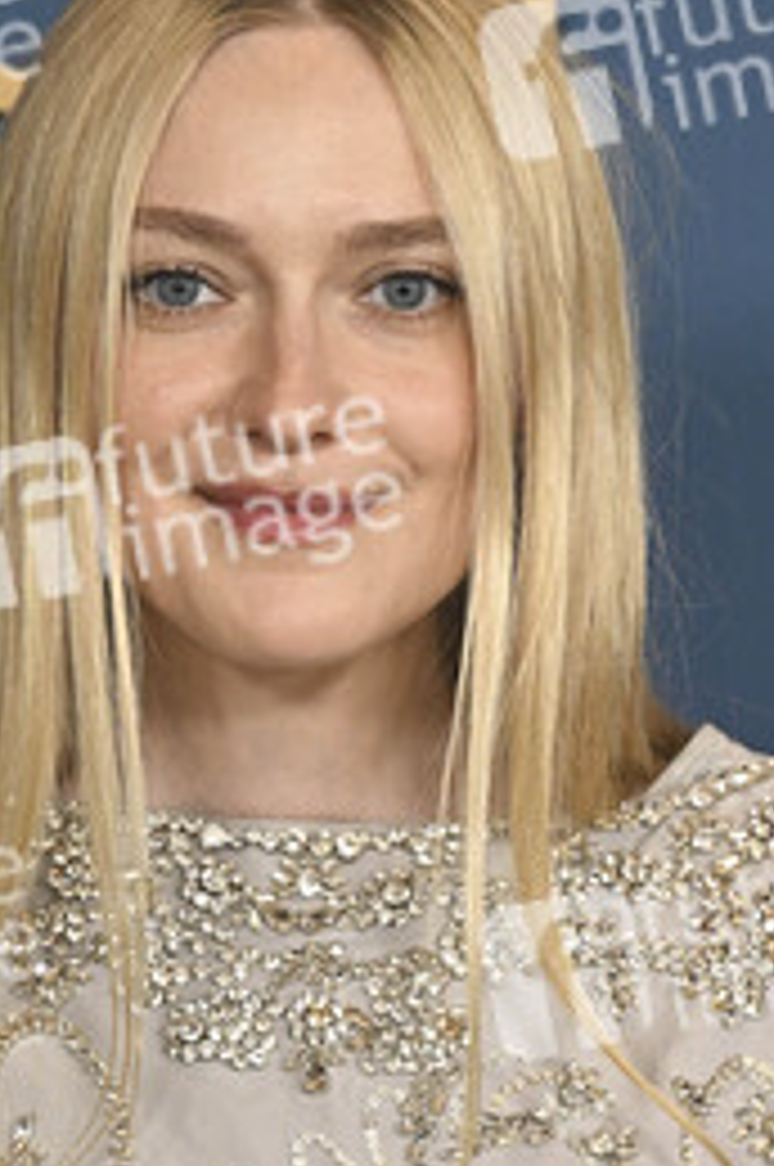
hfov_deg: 8.8
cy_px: 729
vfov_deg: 13.2
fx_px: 5044
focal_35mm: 156
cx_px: 302
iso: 2000
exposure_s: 1/320
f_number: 5.6
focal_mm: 101
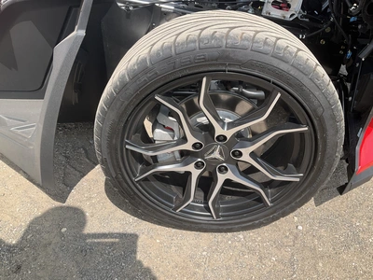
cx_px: 186
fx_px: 312
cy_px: 140
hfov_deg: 61.7
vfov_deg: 48.2
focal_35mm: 29
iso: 25
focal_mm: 3
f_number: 1.8
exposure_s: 1/781
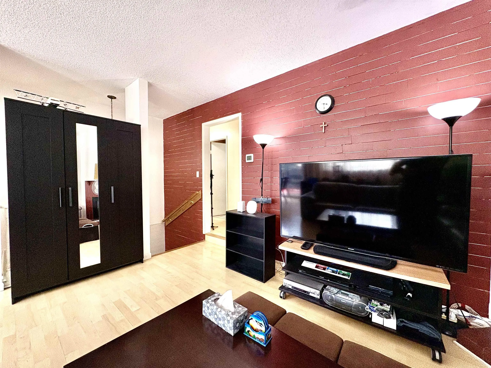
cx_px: 246
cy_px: 184
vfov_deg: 85.7
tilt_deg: -1.3
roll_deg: +0.4
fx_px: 199
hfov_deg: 102.1
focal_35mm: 14
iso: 160
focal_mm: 2.22
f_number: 2.2
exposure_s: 1/120
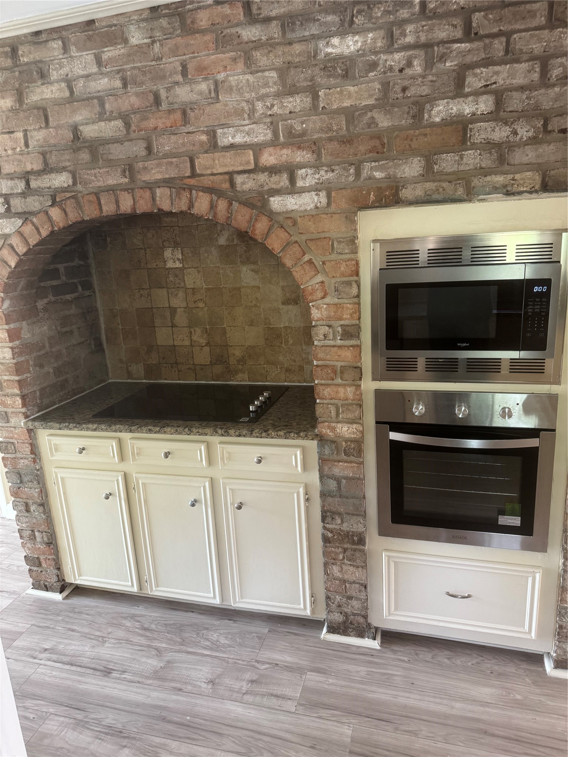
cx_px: 284
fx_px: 525
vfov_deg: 71.6
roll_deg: +3.4
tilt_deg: -14.7
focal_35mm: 24
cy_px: 378
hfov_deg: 56.8
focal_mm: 6.76
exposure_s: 1/60
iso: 320
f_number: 1.78
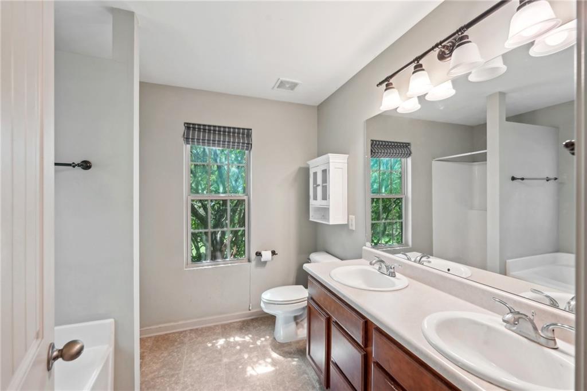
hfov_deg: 104.3
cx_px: 294
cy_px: 196
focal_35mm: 14
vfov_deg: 81.1
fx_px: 228
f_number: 8
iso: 320
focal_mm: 14
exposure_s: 1/3.33
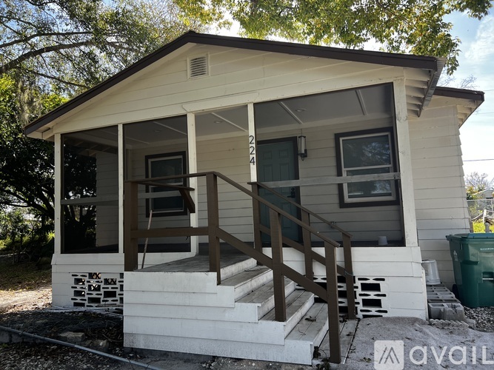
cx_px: 247
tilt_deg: +5.4
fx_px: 371
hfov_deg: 67.3
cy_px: 185
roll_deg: +1.8
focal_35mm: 26
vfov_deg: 53.0
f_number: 1.5
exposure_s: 1/575
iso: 50
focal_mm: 5.7
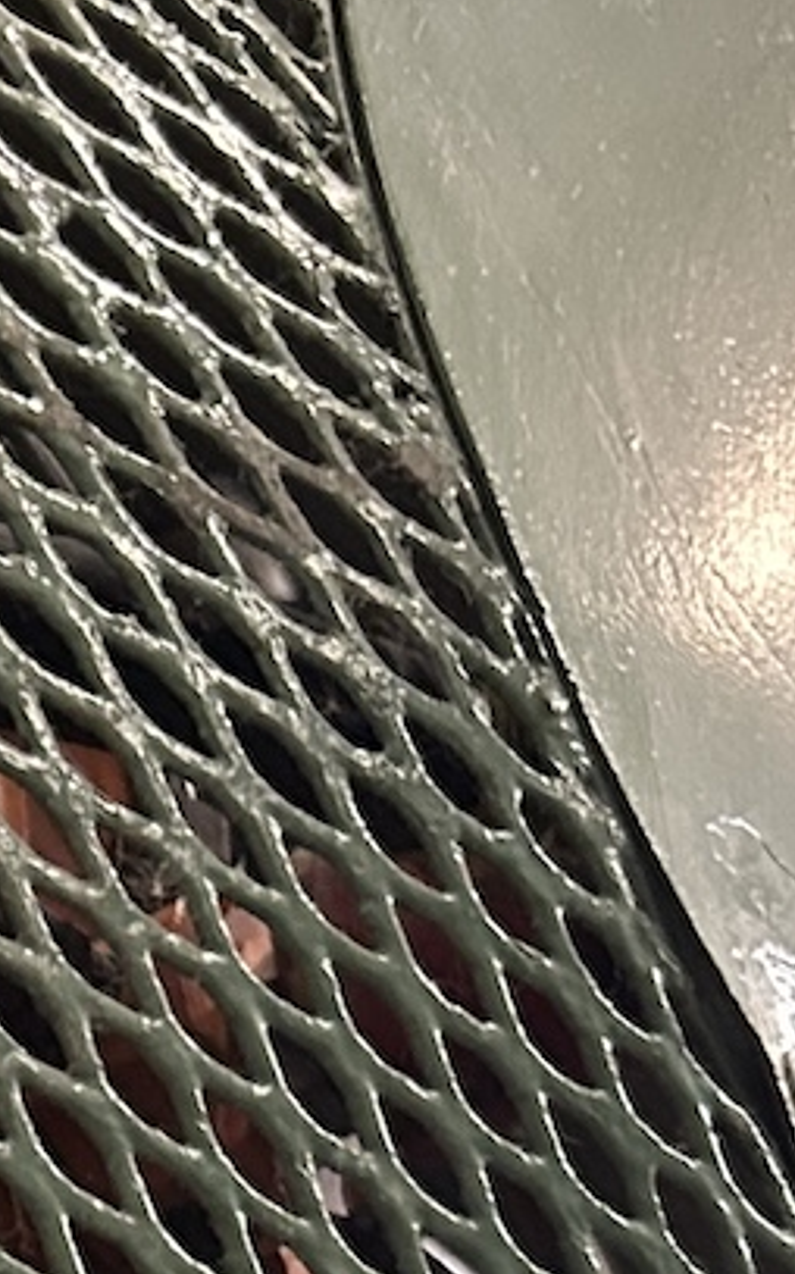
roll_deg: +1.9
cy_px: 1578
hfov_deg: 10.1
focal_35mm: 117
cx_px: -942
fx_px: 4060
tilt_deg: +25.6
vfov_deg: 17.0
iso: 640
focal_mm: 5.7
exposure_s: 1/40
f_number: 1.5
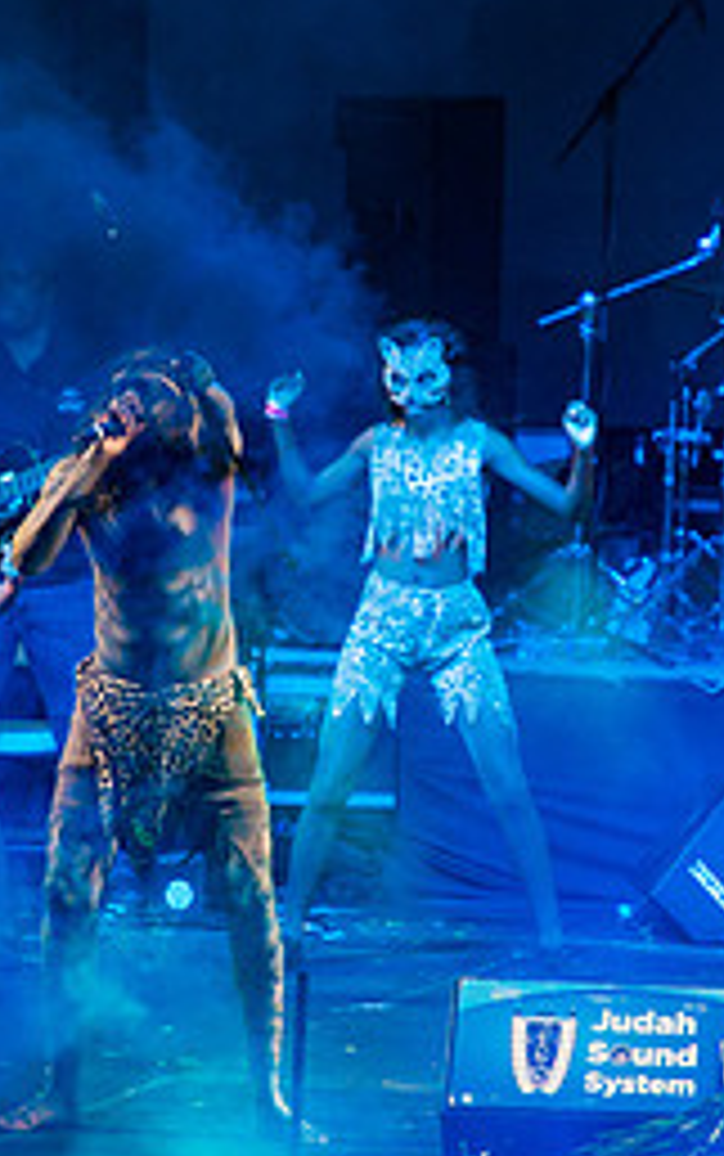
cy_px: 526
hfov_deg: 1.8
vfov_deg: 2.9
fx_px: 23165
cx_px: 283
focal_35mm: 735
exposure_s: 1/200
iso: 3200
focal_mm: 320
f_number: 5.6
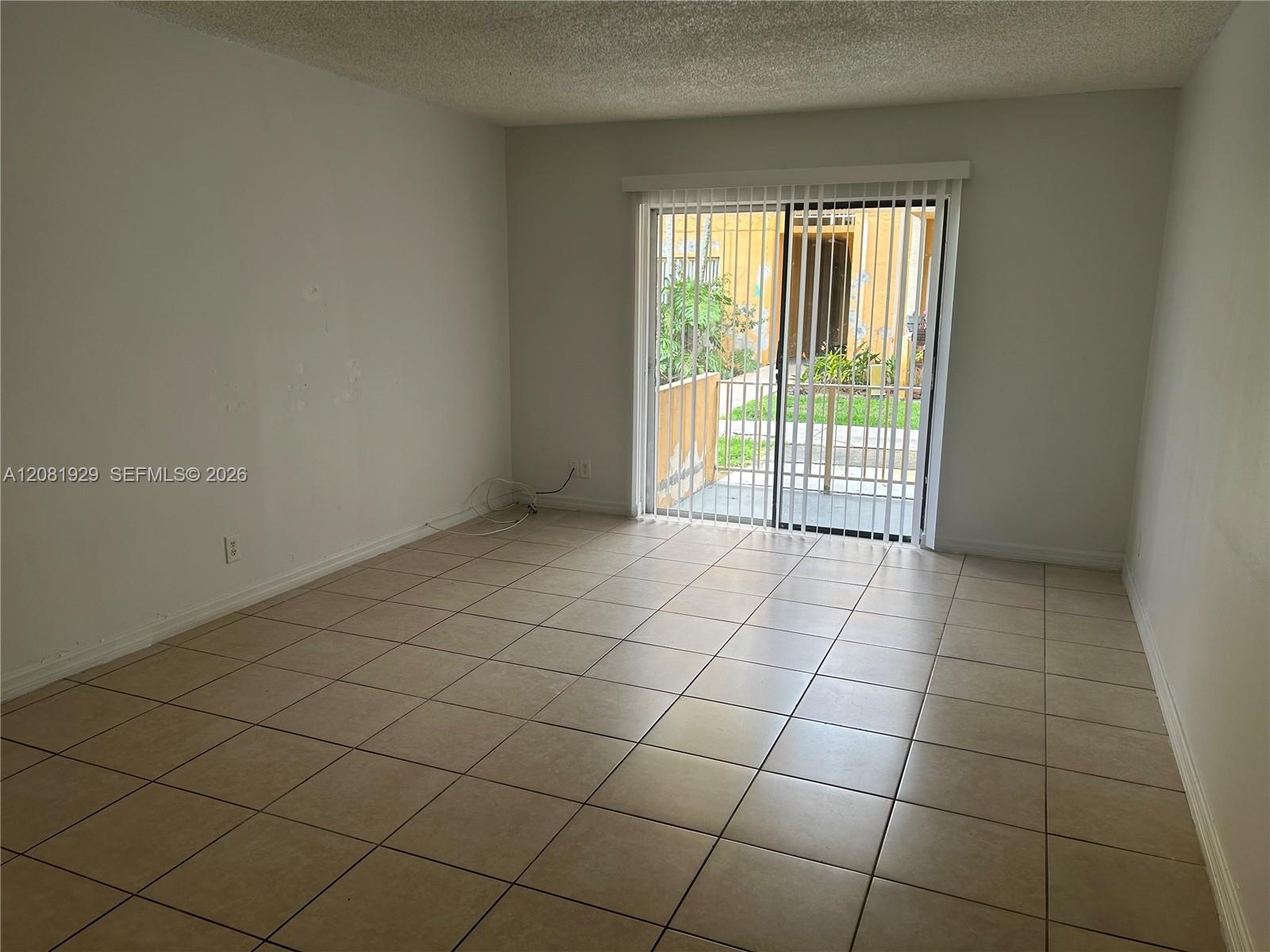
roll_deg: -0.2
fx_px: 954
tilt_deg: -11.5
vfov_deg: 53.1
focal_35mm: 26
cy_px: 476
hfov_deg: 67.3
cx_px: 635
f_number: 1.5
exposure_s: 1/121
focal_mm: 5.7
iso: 40
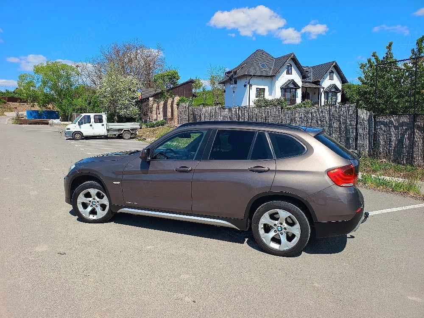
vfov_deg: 56.8
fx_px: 294
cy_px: 159
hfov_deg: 71.6
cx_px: 212
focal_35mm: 24
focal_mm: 5.89
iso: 102
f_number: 1.4
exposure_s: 1/2500
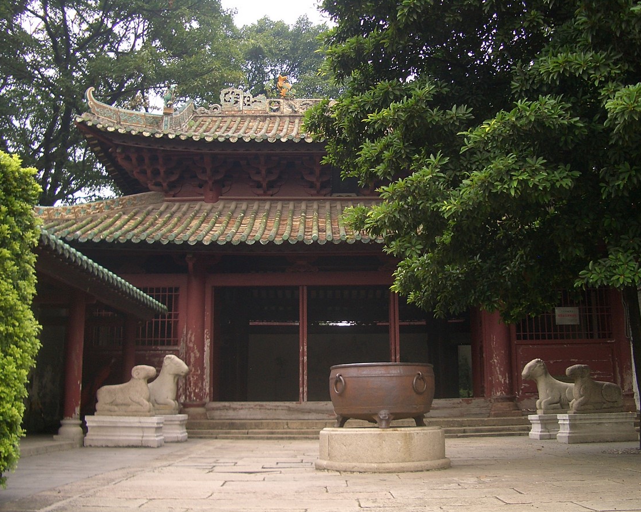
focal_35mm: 37
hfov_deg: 49.1
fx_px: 702
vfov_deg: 40.1
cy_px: 255
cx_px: 317
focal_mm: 5.8
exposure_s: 1/80
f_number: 2.6
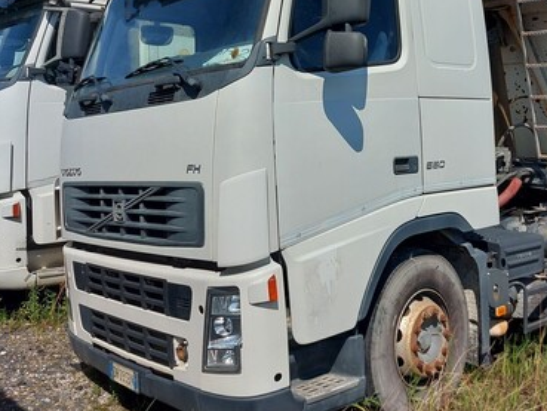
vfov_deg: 36.4
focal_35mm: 39
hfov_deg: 47.4
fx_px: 616
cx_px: 344
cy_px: 128
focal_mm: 5.23
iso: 32
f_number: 1.8
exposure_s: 1/2317
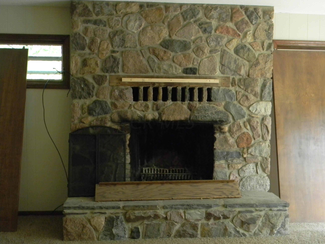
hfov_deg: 51.4
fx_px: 338
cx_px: 162
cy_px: 122
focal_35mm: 36
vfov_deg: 39.7
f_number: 3.7
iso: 400
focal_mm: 6.4
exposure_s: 1/16
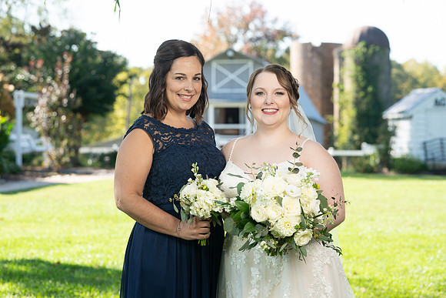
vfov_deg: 12.3
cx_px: 237
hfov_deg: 18.4
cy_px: 142
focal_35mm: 111
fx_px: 1380
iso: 200
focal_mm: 102
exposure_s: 1/200
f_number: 5.6
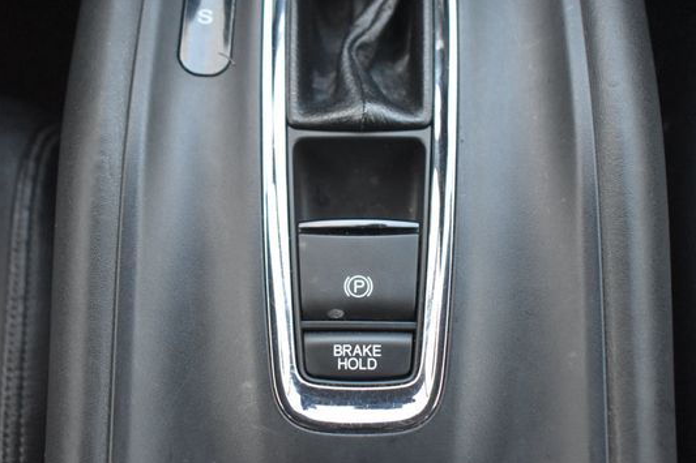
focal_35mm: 49
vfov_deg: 27.7
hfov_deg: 40.7
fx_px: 939
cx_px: 351
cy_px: 233
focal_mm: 27
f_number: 4
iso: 3200
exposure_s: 1/60
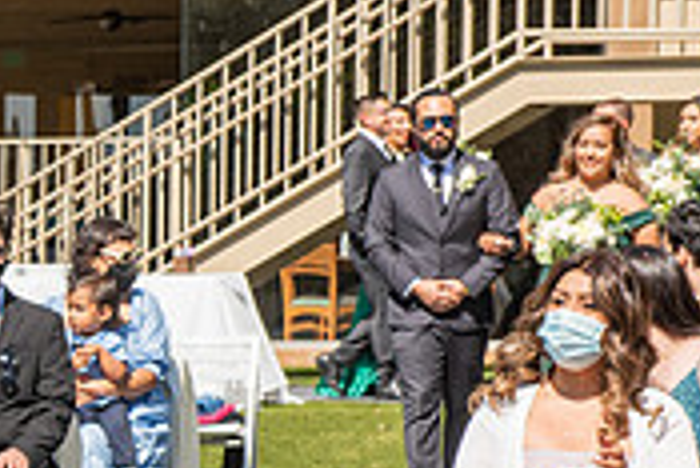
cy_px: 534
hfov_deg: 8.6
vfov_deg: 5.9
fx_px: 4515
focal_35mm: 232
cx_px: -388
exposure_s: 1/250
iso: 100
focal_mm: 70
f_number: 10
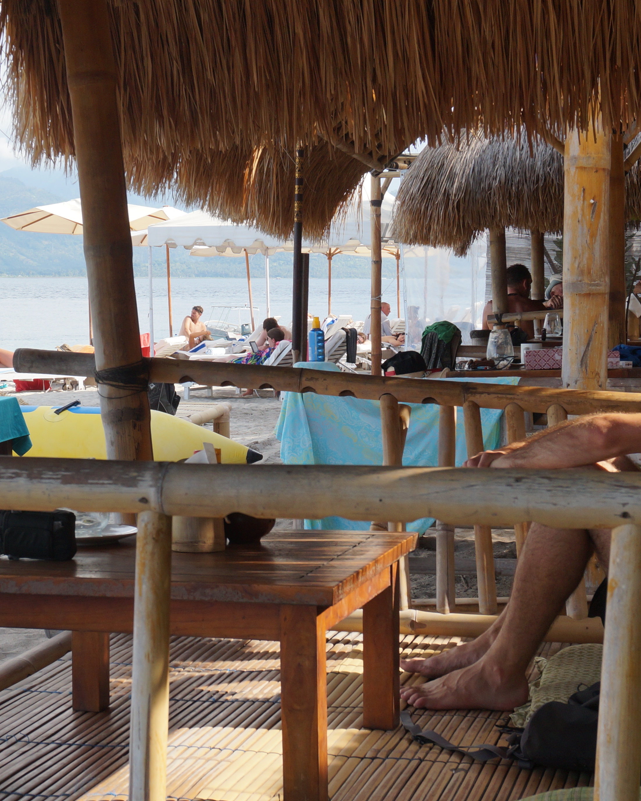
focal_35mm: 70
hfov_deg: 21.7
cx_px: 193
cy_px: 429
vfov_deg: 27.1
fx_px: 1660
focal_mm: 28
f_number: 9
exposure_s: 1/250
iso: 200
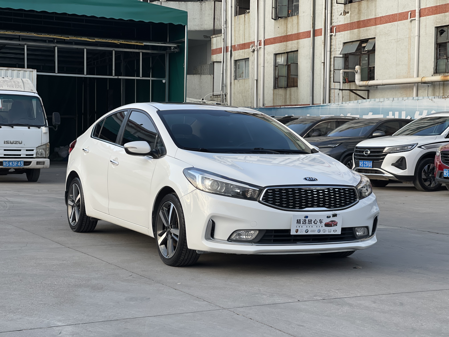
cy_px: 168
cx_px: 224
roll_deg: -0.9
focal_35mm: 64
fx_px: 830
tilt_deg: -3.8
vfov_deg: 22.9
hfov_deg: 30.3
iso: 32
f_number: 2.2
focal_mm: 7.5
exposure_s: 1/442
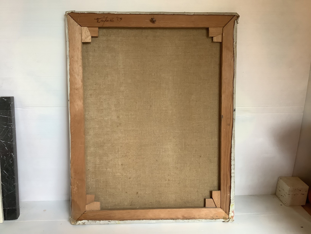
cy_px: 117
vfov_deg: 45.4
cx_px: 156
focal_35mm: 31
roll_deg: +0.2
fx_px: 279
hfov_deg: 58.4
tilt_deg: -13.1
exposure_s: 1/60
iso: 160
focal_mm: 3.3
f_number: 2.4
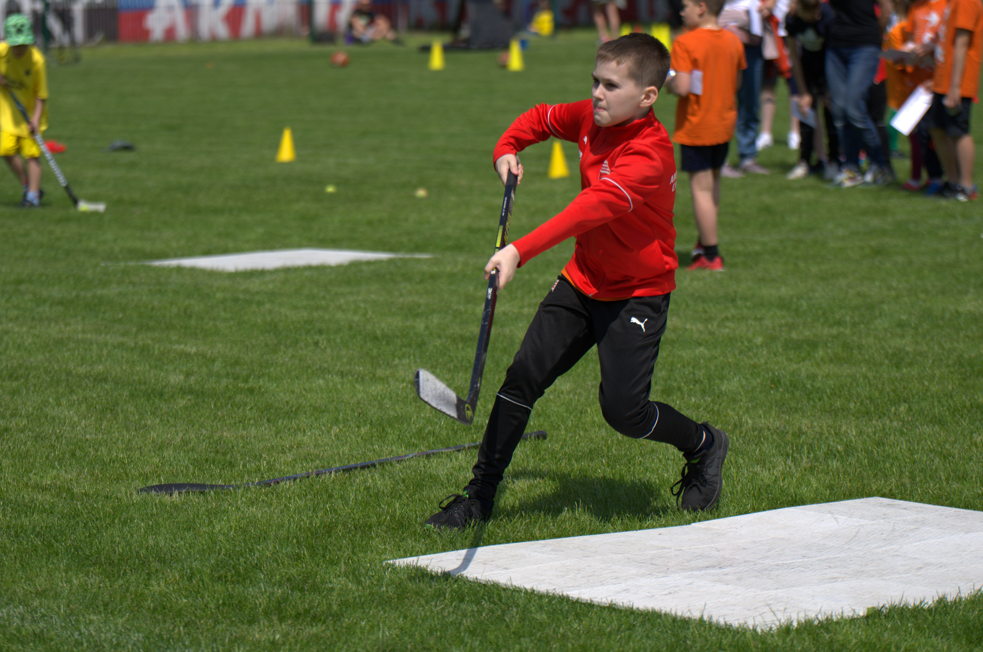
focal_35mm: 147
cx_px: 492
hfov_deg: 14.0
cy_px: 326
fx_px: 4007
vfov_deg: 9.3
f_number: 2.8
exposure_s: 1/1600
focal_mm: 98
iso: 100
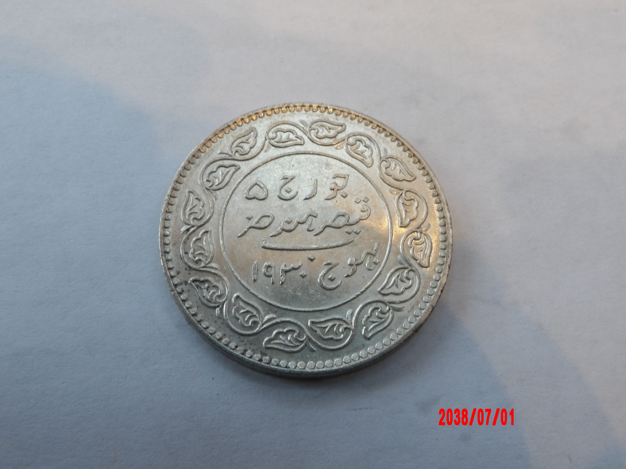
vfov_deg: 41.8
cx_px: 313
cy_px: 234
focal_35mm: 34
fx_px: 615
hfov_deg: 54.0
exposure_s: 1/15
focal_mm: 6.2
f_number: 4.5
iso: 320
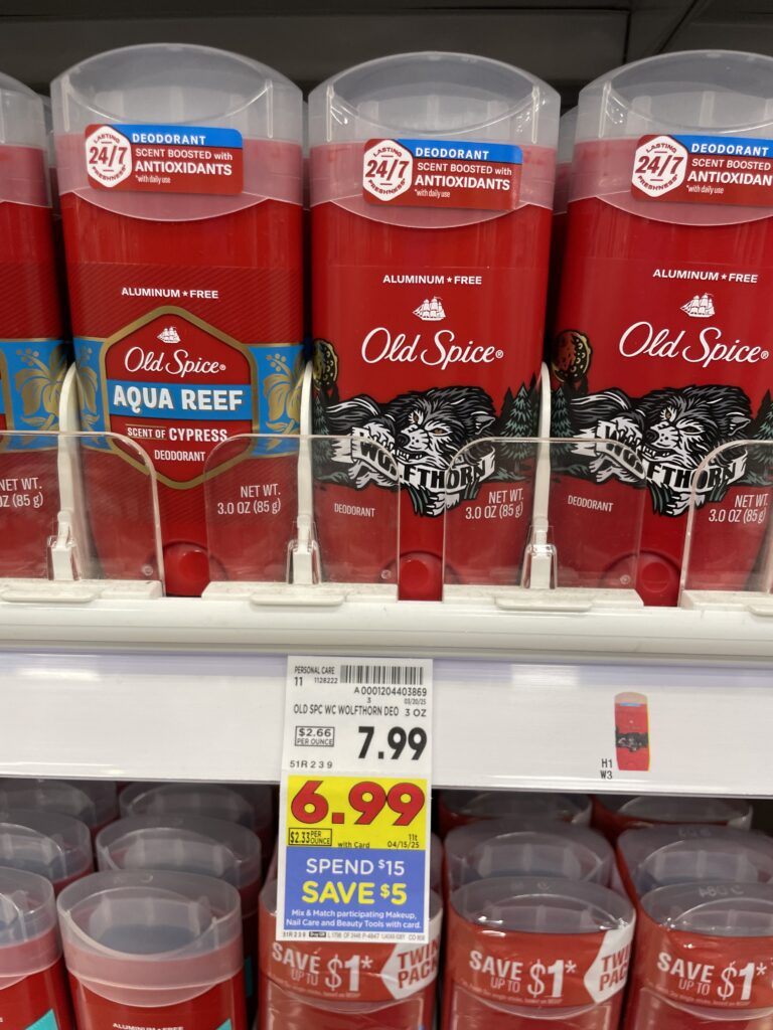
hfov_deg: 53.1
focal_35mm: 26
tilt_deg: -17.1
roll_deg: -0.3
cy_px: 515
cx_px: 386
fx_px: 774
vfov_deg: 67.3
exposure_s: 1/60
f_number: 1.6
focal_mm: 4.2
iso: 64
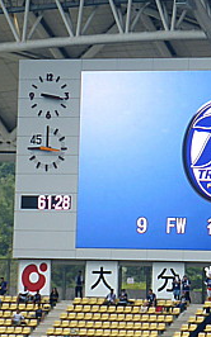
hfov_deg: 5.9
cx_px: 217
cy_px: 181
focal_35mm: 220
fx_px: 2026
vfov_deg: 9.5
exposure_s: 1/80
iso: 100
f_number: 5.3
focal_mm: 20.6
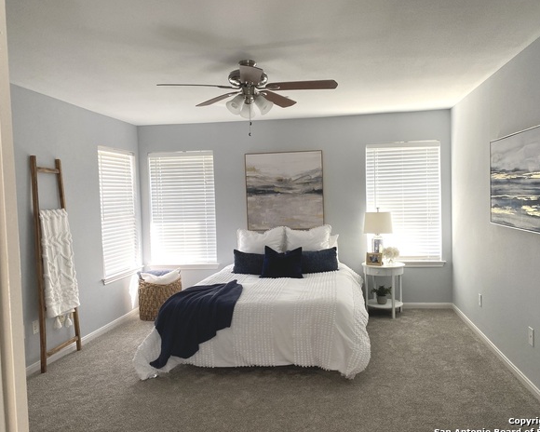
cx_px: 285
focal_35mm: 28
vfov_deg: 51.5
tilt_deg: -1.6
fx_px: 447
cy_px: 214
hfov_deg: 62.2
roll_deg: +1.2
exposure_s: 1/120
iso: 125
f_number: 1.8
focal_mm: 4.25
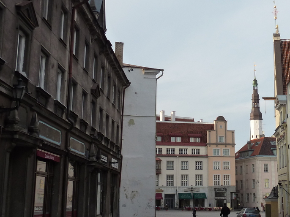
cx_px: 220
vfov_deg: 26.1
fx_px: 469
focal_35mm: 56
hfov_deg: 33.6
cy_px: 92
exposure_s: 1/320
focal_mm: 5.3
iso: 125
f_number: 4
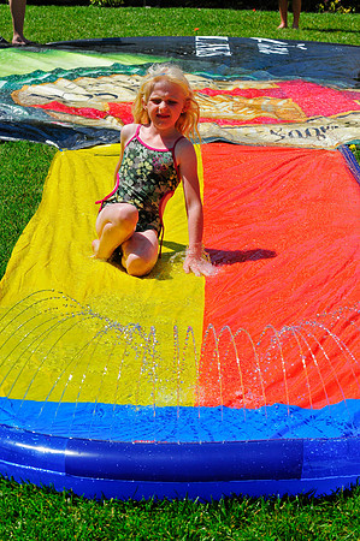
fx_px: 1579
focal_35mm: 105
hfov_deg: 13.0
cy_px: 270
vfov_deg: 19.5
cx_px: 180
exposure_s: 1/800
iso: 400
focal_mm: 70
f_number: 11
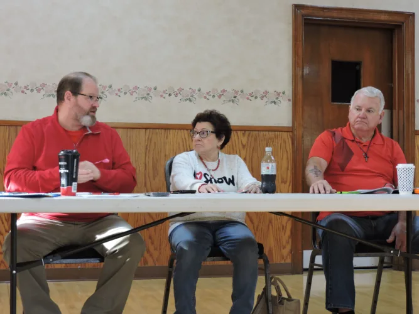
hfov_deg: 27.8
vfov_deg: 21.0
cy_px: 157
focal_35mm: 70
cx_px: 210
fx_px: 847
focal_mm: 12.5
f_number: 3.9
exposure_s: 1/20
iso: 400
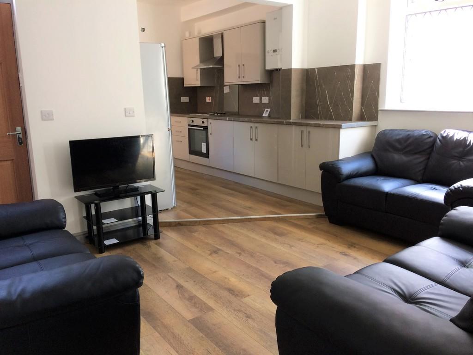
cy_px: 178
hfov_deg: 61.7
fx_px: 396
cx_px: 236
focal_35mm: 29
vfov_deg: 48.2
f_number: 2.2
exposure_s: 1/33
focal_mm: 4.15
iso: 40
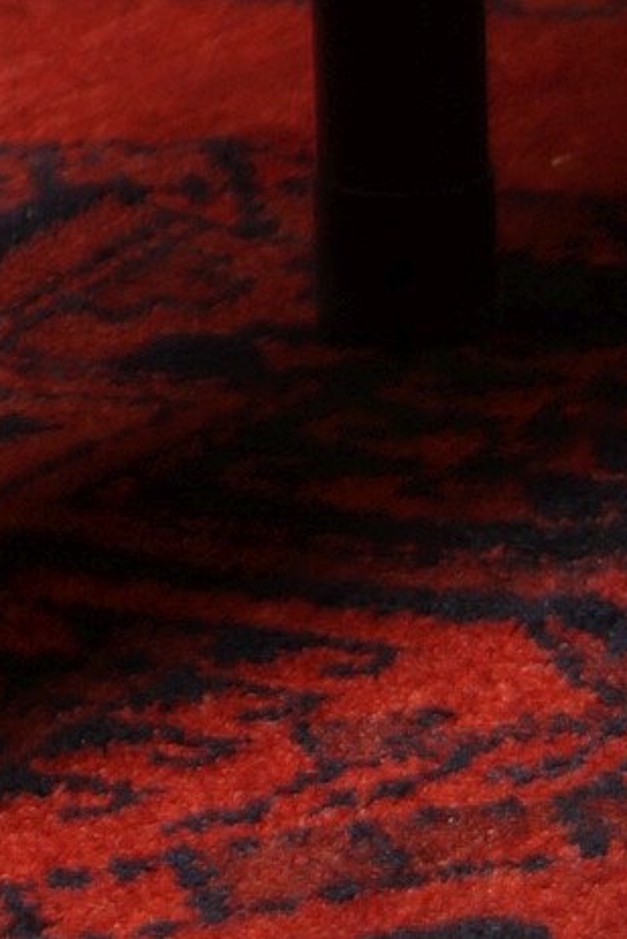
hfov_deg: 2.6
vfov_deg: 3.8
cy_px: -1379
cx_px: 286
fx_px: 13887
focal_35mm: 532
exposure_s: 1/13
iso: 100
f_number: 5
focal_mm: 60
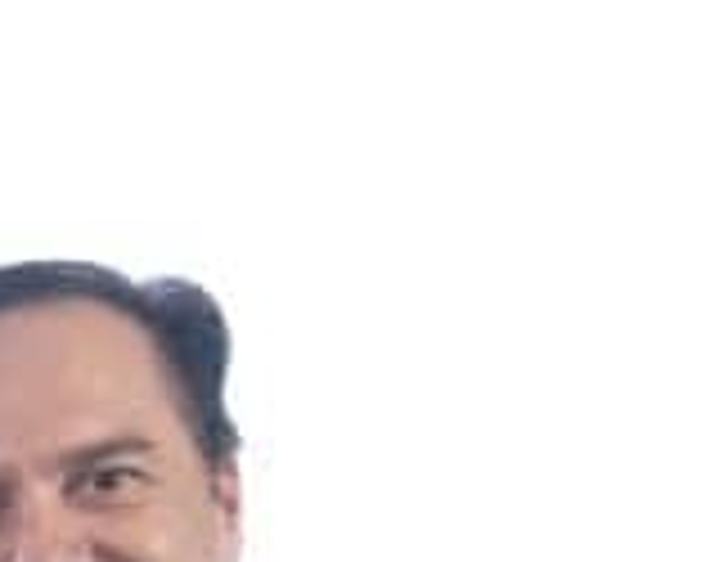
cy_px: 1371
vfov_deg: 6.2
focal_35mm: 237
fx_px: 4943
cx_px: -1345
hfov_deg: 7.3
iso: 1600
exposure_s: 1/320
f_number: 2.8
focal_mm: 33
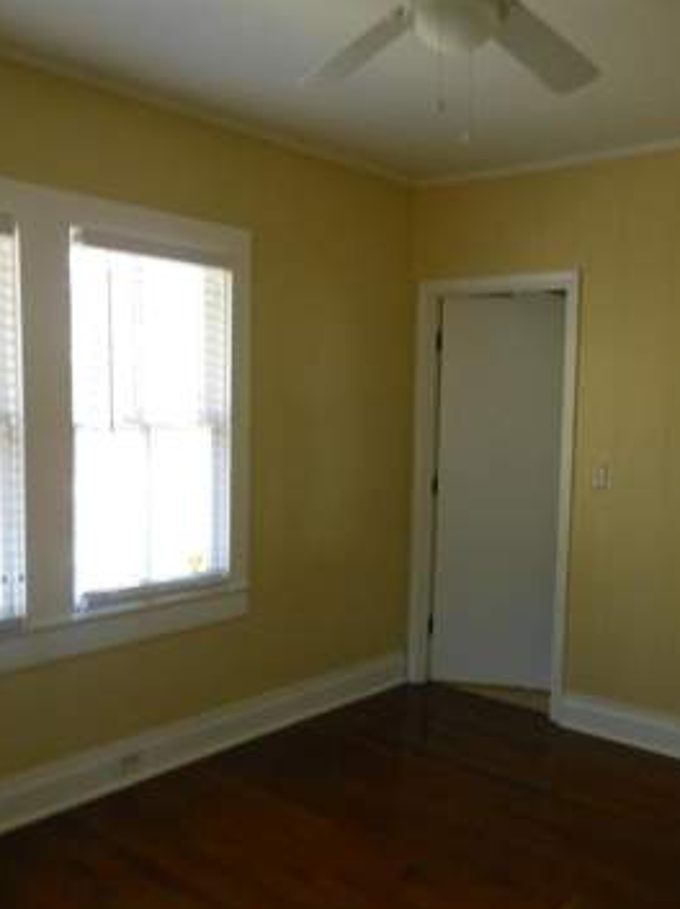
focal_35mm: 34
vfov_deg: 54.0
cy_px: 457
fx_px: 892
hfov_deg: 41.7
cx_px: 345
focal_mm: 4.5
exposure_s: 1/30
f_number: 3.2
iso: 320
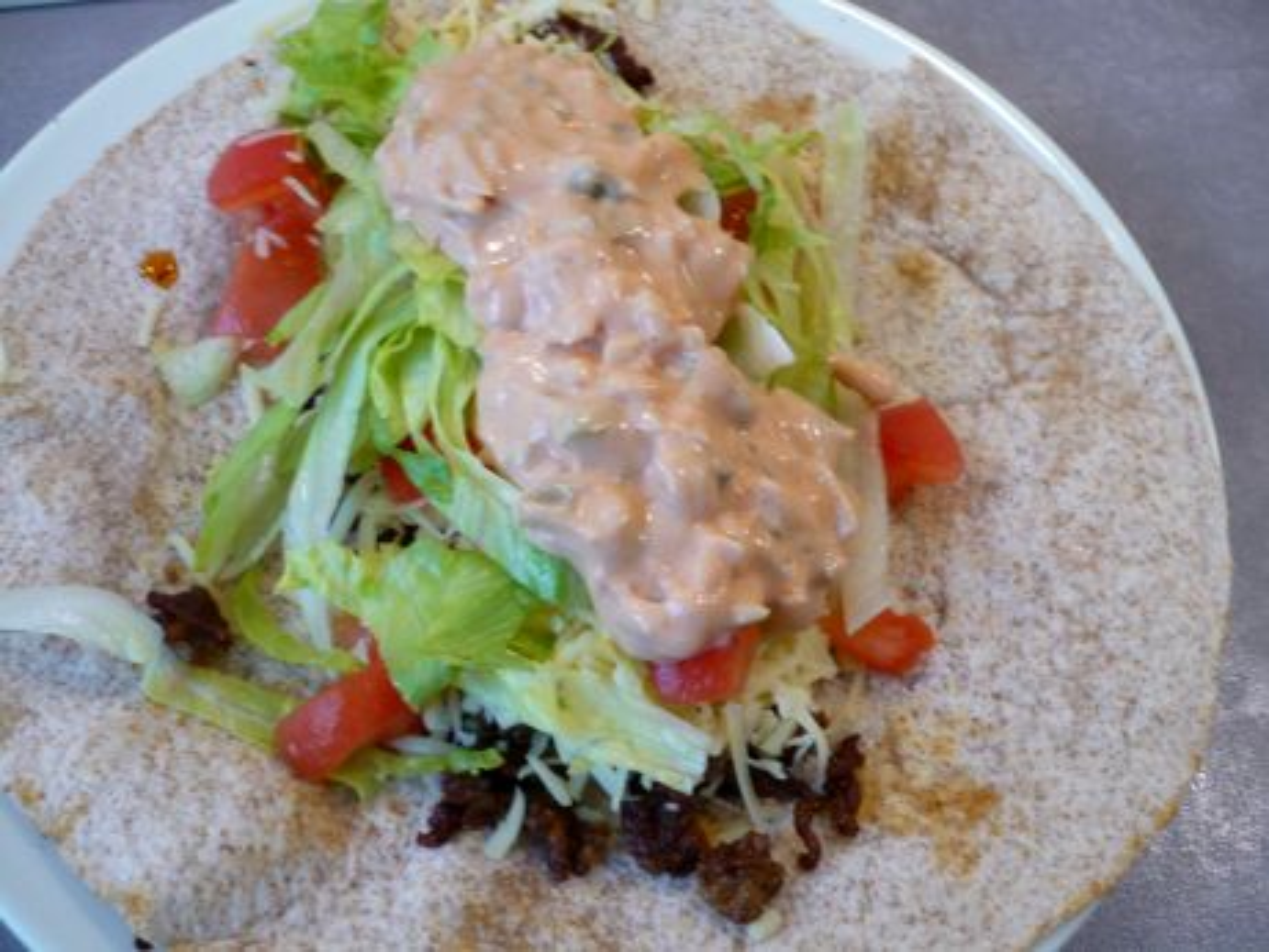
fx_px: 1283
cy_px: 476
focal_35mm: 35
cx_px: 634
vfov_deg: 40.7
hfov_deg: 52.6
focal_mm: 5.8
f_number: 2.8
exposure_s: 1/30
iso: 160
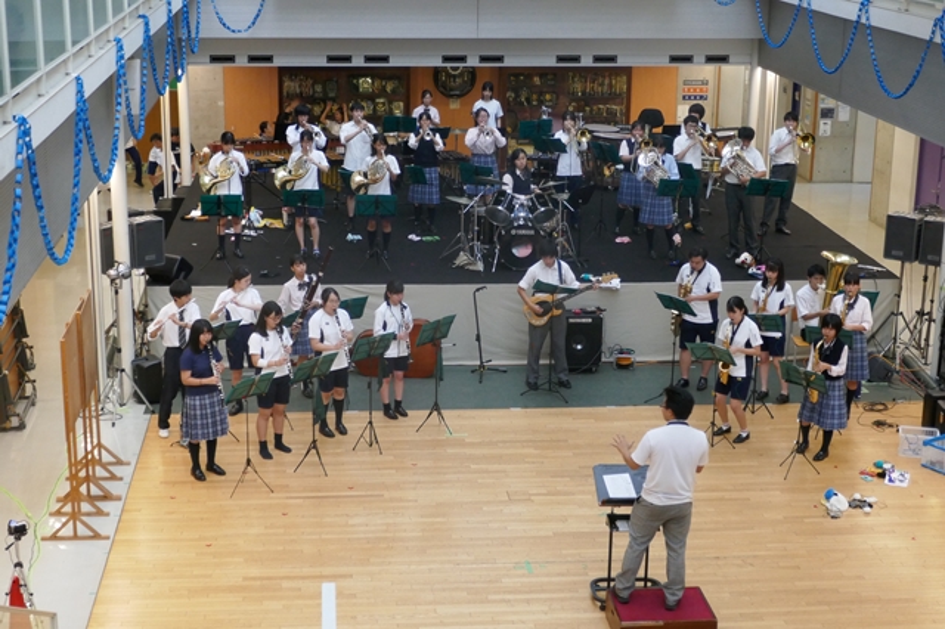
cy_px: 314
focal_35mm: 59
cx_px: 472
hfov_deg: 34.0
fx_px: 1548
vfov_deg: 23.0
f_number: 4.3
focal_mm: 21.5
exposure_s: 1/50
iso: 1600
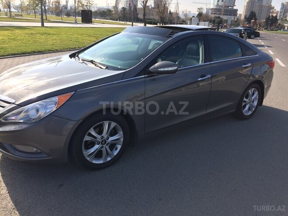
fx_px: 241
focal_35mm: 29
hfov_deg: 61.7
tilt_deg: -19.1
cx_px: 144
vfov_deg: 48.2
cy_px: 108
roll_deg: -4.9
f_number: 2.2
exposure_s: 1/1580
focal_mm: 4.15
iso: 32
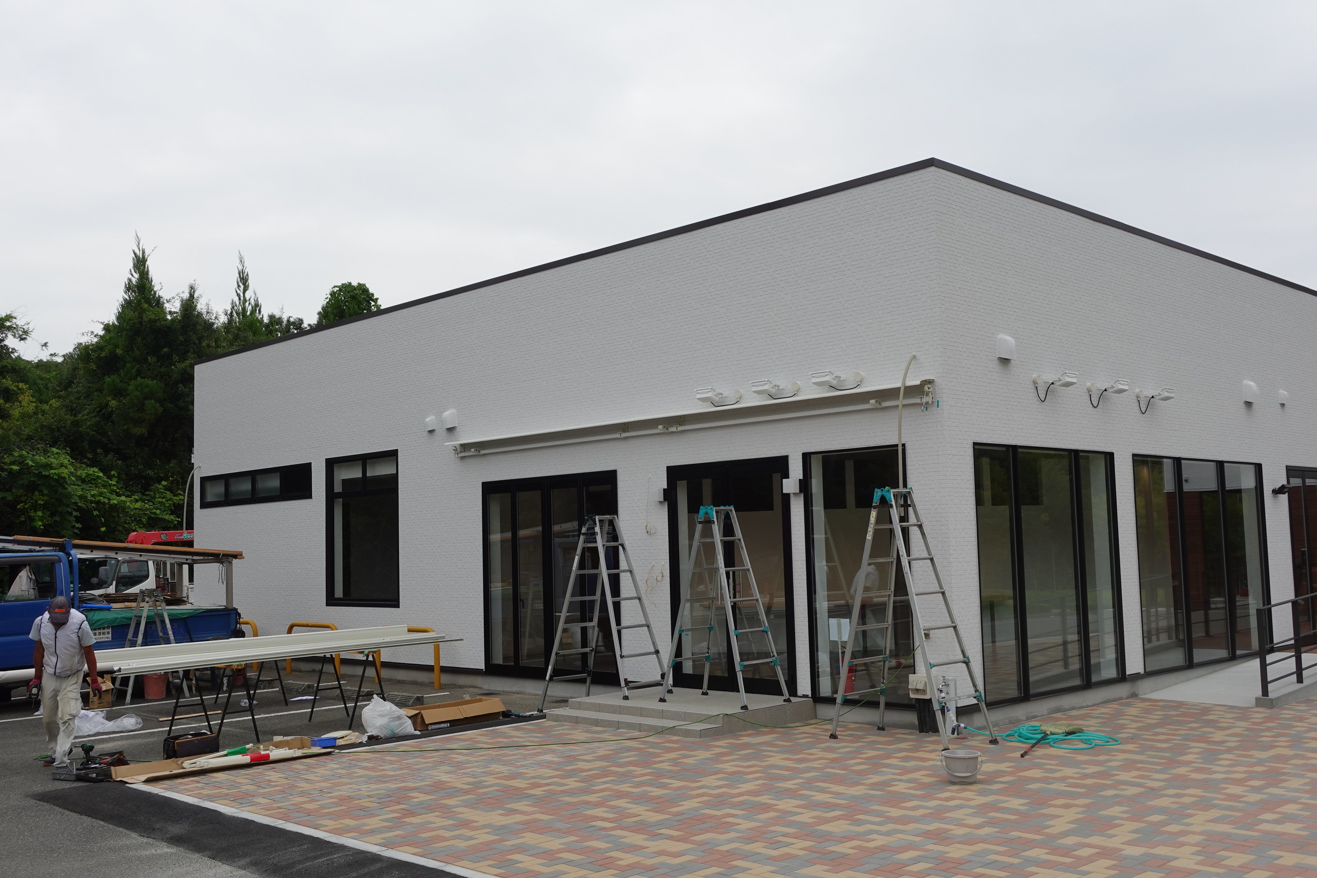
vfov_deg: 38.9
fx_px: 1244
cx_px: 658
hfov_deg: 55.8
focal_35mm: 34
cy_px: 439
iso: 125
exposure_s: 1/320
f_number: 5.6
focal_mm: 13.08
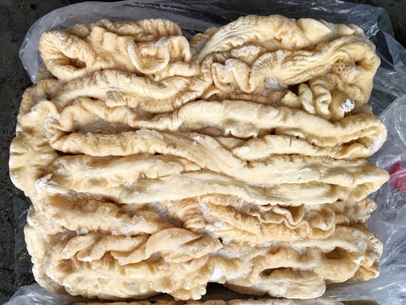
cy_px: 152
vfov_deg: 51.4
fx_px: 317
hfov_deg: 65.3
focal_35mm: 27
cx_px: 203
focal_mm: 5.75
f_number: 4
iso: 400
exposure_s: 1/50
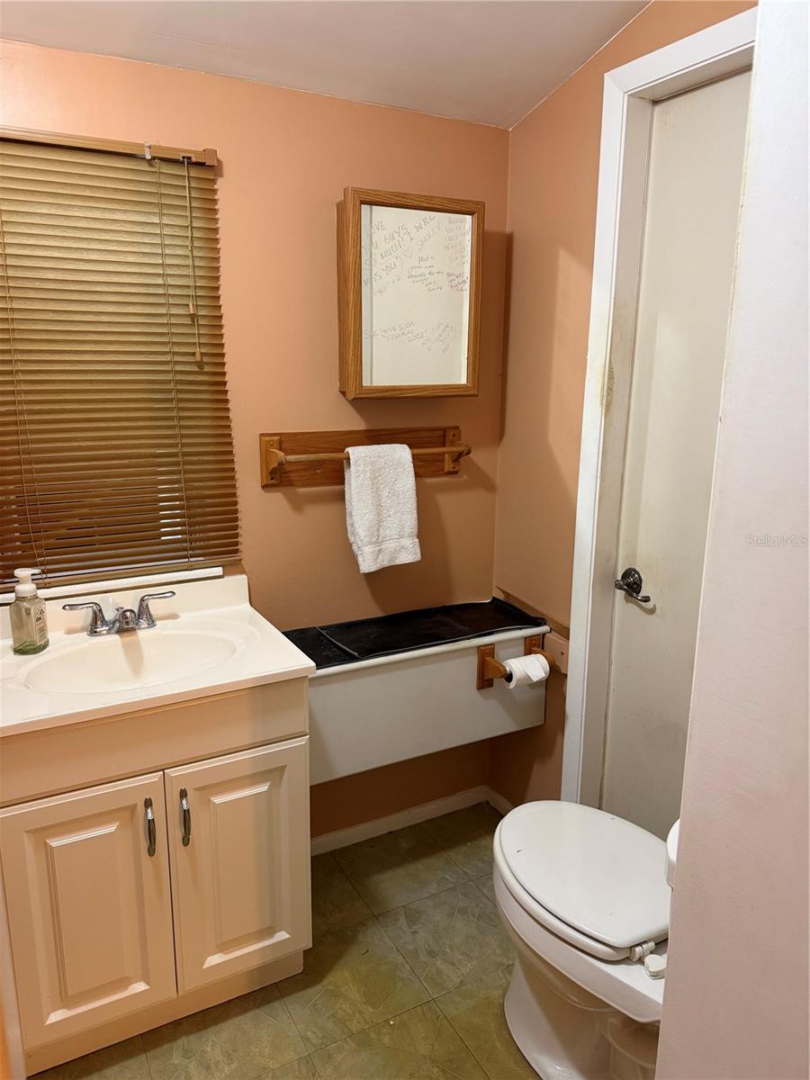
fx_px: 749
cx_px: 405
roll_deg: -0.9
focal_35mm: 24
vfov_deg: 71.6
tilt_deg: -12.6
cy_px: 540
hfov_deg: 56.8
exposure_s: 1/60
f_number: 1.78
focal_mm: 6.76
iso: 320
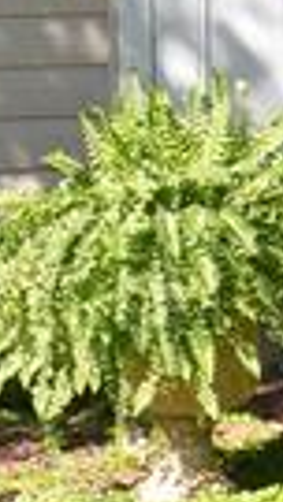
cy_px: -398
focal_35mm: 500
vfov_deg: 4.3
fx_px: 6666
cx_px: 197
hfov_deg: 2.4
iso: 125
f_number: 4.8
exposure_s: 1/250
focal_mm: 42
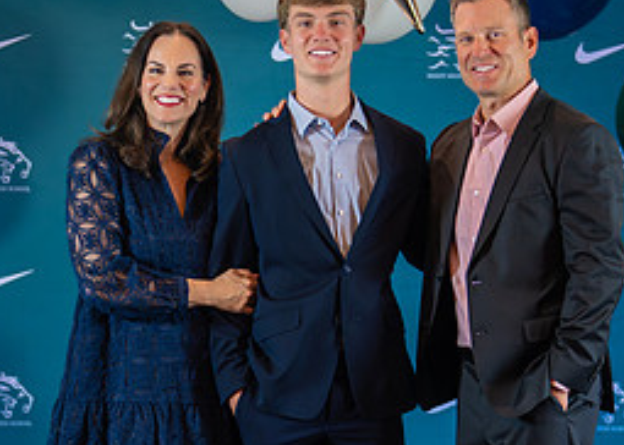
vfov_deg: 11.7
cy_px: 376
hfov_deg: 16.4
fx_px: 2162
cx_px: 356
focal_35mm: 122
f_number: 1.2
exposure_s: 1/400
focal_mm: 50
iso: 1000
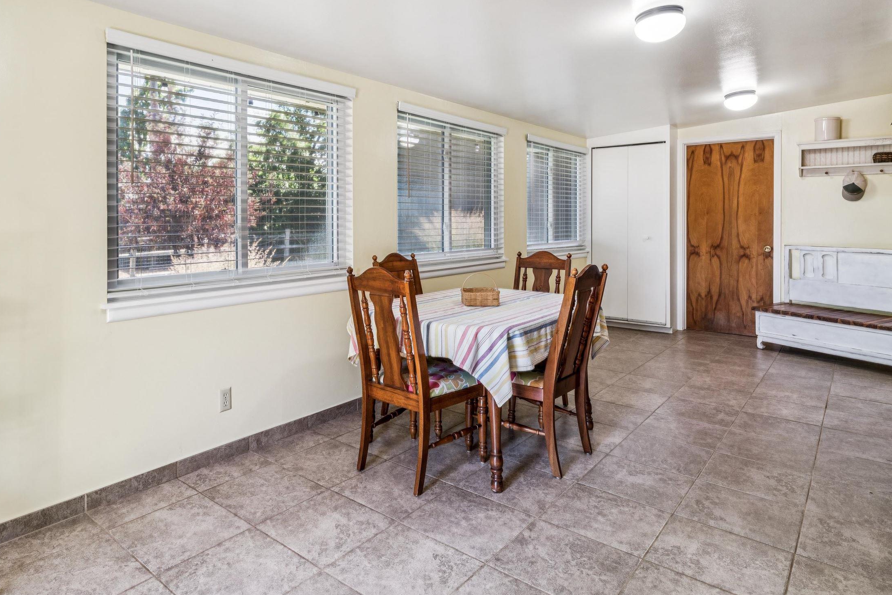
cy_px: 220
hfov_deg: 77.8
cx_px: 379
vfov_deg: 56.2
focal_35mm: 22
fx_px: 548
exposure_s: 1/4
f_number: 13
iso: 400
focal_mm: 15.8
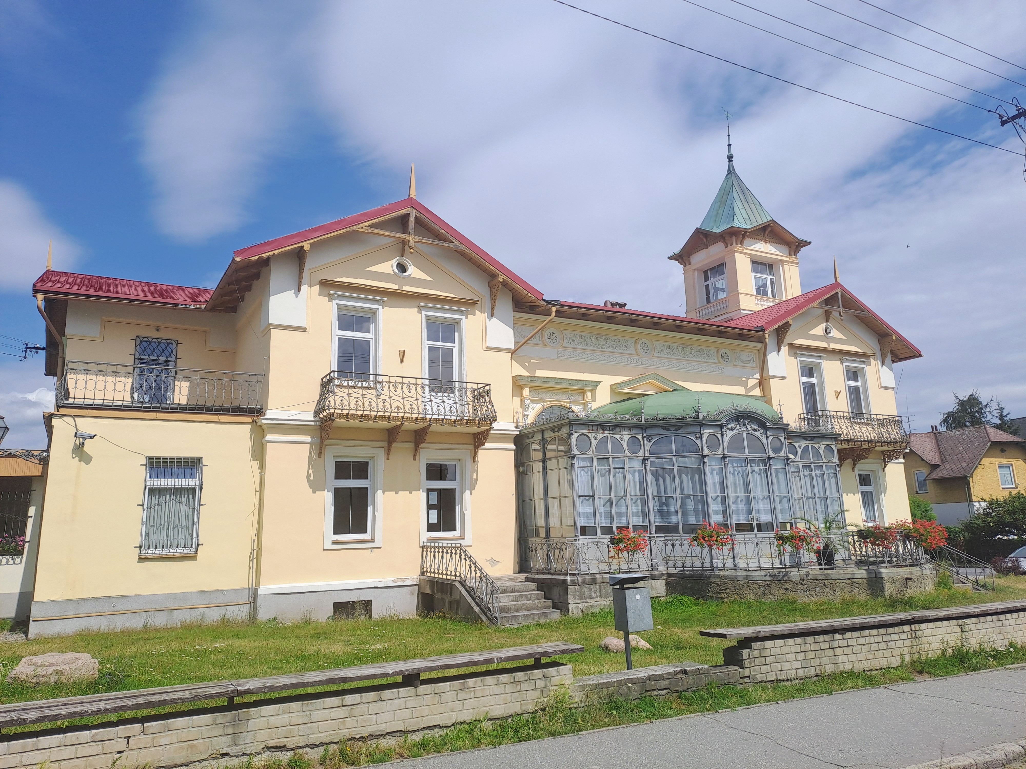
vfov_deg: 54.9
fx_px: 741
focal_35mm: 25
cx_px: 513
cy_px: 384
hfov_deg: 69.4
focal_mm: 4.65
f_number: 1.8
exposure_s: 1/2237
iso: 32
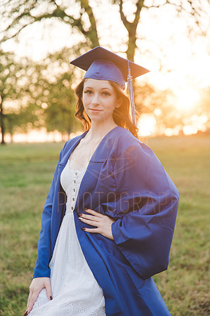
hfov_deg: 19.4
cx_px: 105
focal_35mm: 70
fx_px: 614
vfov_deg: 28.9
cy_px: 158
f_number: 3.2
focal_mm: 70
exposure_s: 1/200
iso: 100
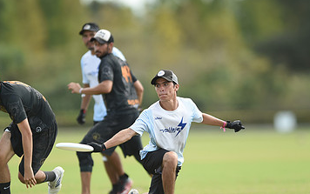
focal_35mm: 663
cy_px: 117
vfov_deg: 2.0
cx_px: 165
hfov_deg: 3.2
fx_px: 5605
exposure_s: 1/1000
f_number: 2.8
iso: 160
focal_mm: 400
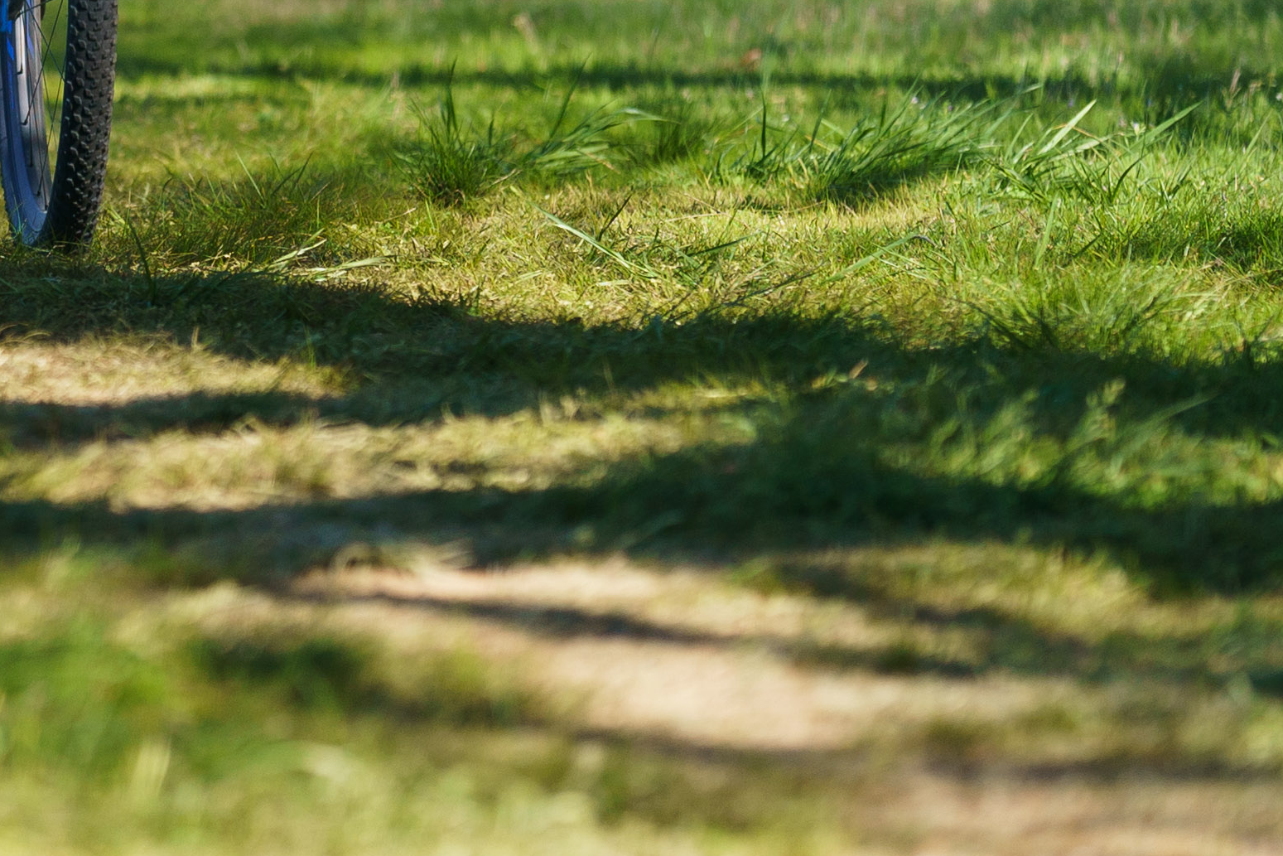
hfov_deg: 3.9
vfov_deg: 2.6
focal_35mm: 523
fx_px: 18640
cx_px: -313
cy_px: -240
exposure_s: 1/4000
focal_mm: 135
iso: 200
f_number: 2
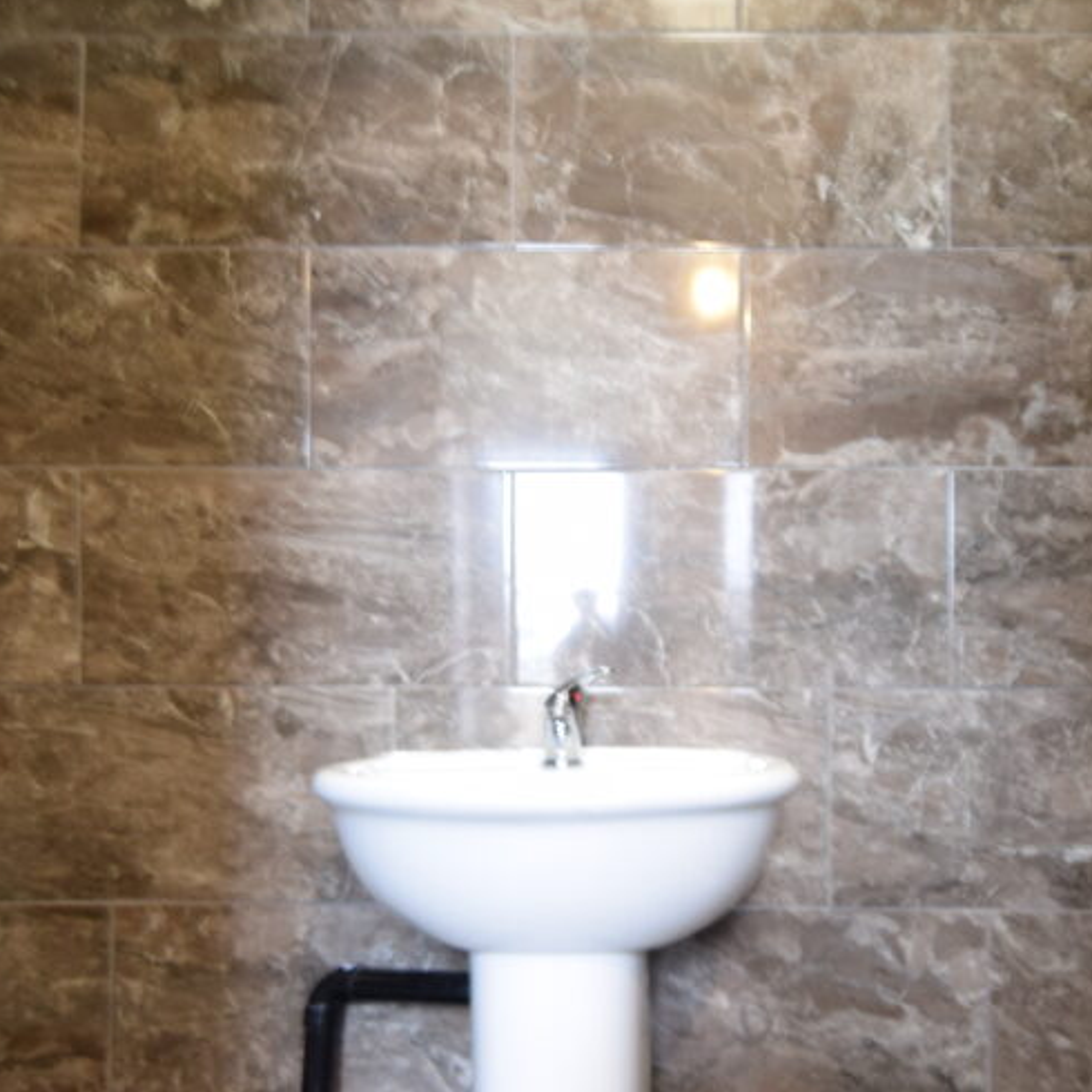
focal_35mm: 25
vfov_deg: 61.2
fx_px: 892
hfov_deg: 62.8
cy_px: 739
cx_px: 588
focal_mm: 8
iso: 400
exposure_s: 1/6
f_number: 4.5
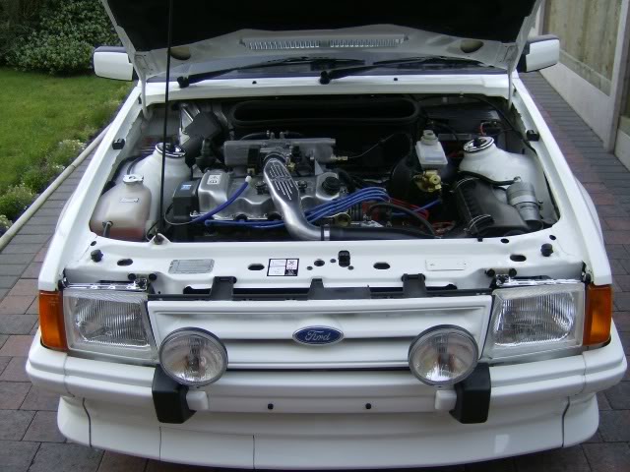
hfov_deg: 51.4
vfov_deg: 39.7
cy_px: 236
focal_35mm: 36
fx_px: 655
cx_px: 315
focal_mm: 6
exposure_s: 1/214
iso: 100
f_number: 2.8
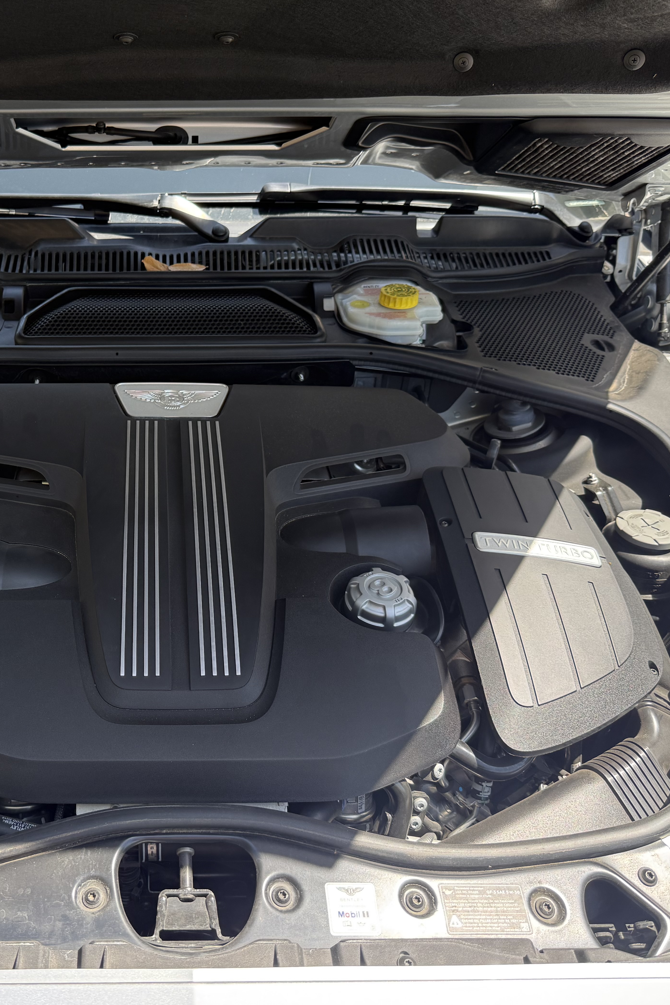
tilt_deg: -33.9
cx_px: 152
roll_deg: -1.3
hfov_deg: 37.7
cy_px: 510
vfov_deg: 55.8
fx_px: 949
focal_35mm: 34
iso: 100
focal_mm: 6.76
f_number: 1.78
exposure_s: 1/735
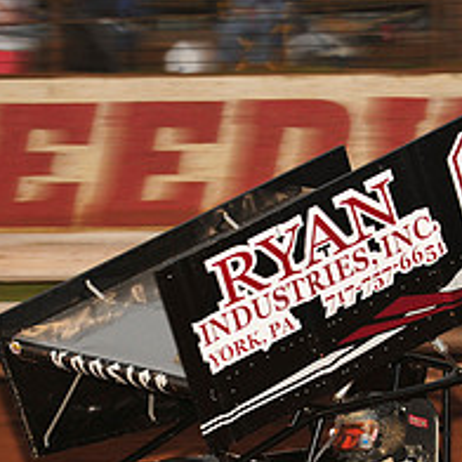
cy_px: 412
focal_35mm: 314
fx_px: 4741
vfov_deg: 5.6
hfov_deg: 5.6
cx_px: 203
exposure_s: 1/320
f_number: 6.3
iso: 800
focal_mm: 125
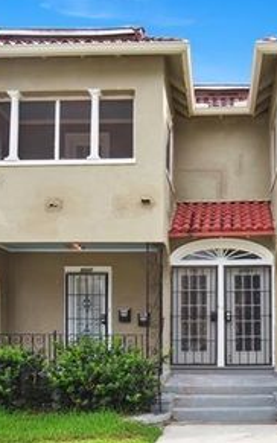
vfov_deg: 55.3
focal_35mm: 35
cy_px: 218
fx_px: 423
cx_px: 218
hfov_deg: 35.2
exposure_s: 1/100
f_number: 11
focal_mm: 20
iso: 400
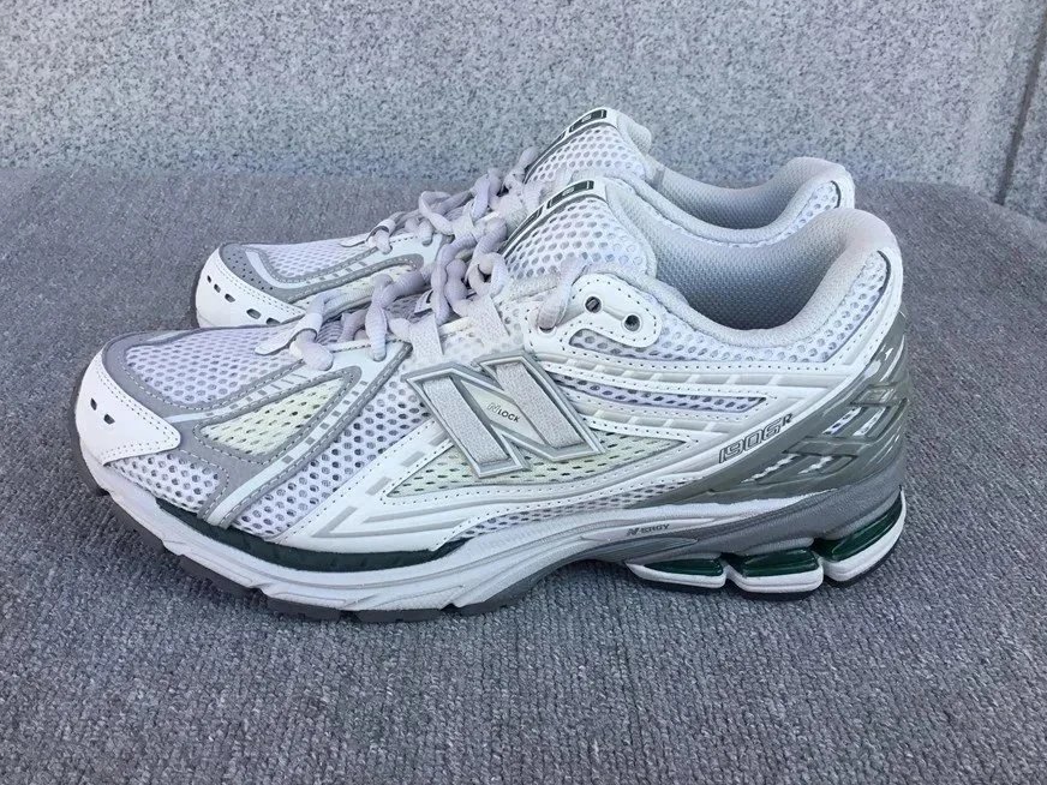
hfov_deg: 56.8
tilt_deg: -26.4
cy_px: 383
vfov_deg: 44.2
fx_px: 968
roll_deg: -2.7
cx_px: 521
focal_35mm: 32
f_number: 2.4
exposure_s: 1/255
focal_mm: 3.3
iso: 25
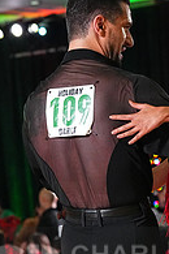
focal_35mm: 276
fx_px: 1943
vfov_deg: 7.4
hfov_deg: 5.0
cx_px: 151
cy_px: 271
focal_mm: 93
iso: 8000
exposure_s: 1/400
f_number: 5
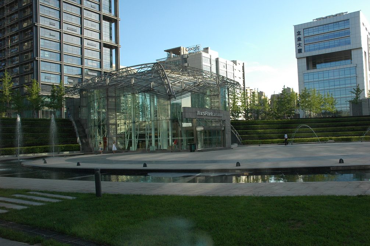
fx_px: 339
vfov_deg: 39.9
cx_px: 185
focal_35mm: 33
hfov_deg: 57.3
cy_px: 123
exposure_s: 1/320
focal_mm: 22
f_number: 10
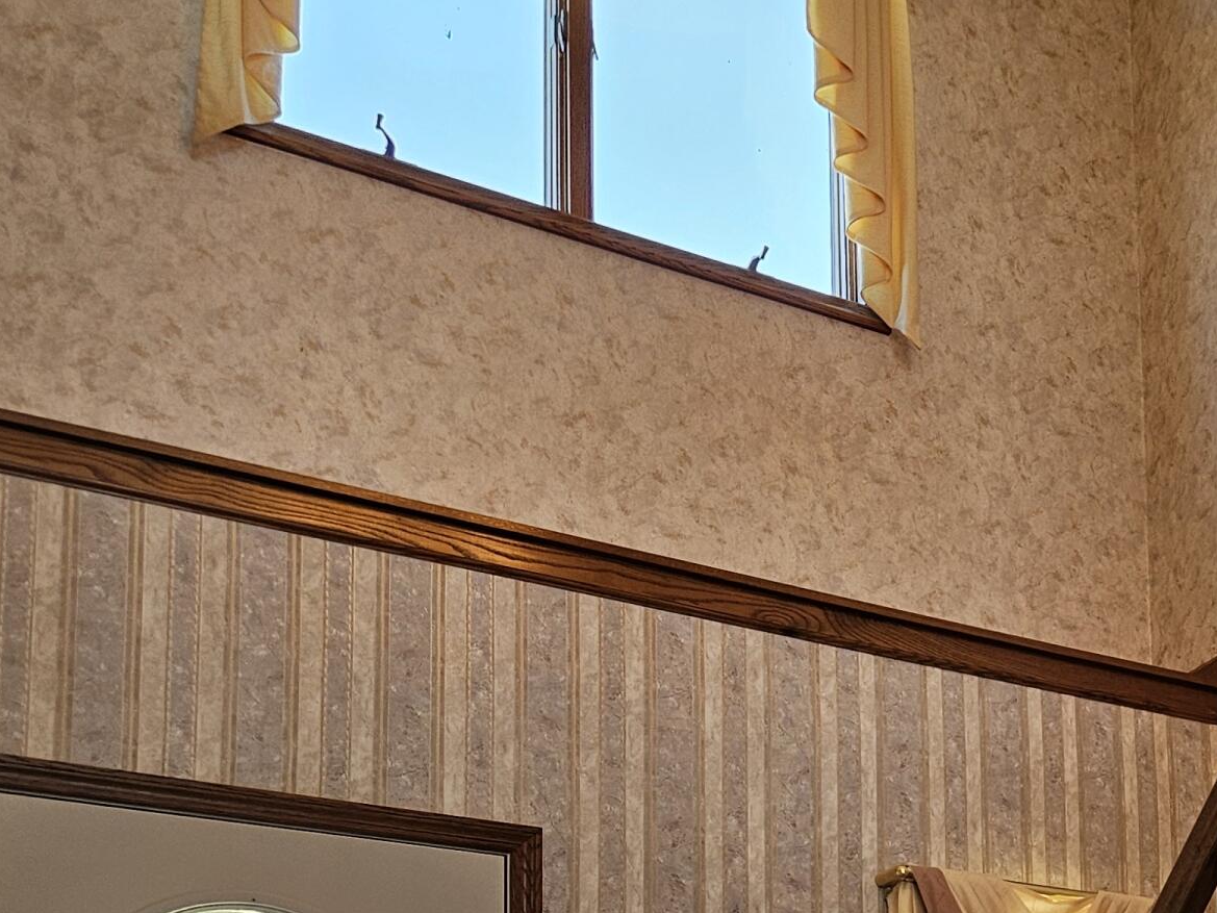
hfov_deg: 29.6
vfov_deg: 22.5
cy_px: 1153
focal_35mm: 59
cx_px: 1323
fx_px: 2074
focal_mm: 5.4
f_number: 1.8
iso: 125
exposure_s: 1/120
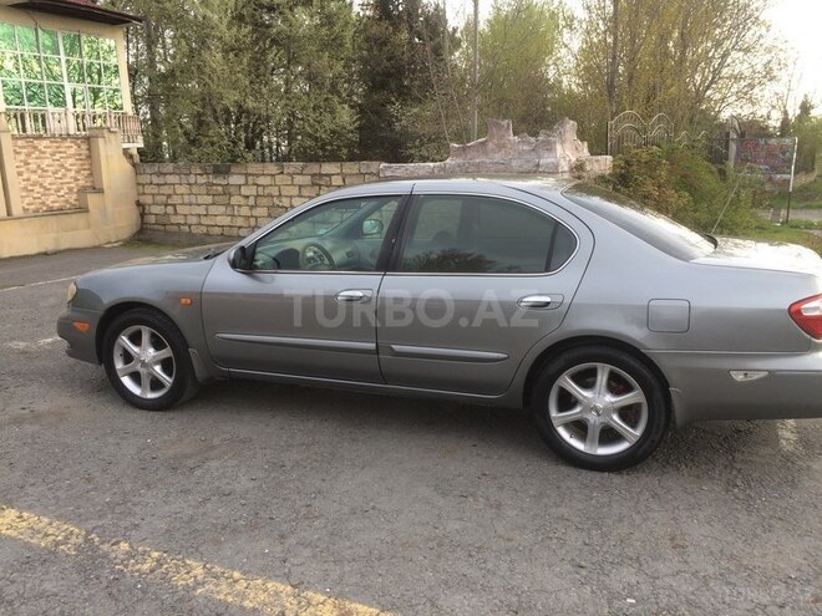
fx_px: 689
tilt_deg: -13.6
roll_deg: +1.3
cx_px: 411
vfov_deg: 48.2
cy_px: 308
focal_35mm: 29
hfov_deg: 61.7
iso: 32
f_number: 2.2
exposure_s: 1/107
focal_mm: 4.15
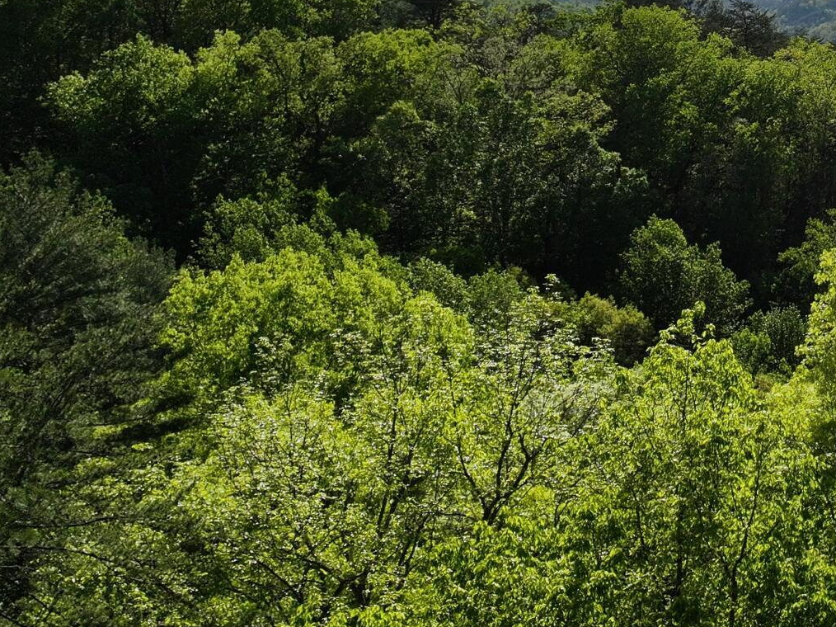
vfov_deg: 20.1
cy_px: 5
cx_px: 917
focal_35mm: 71
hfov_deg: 25.4
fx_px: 1714
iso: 200
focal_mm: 12.29
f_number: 2.8
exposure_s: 1/5000
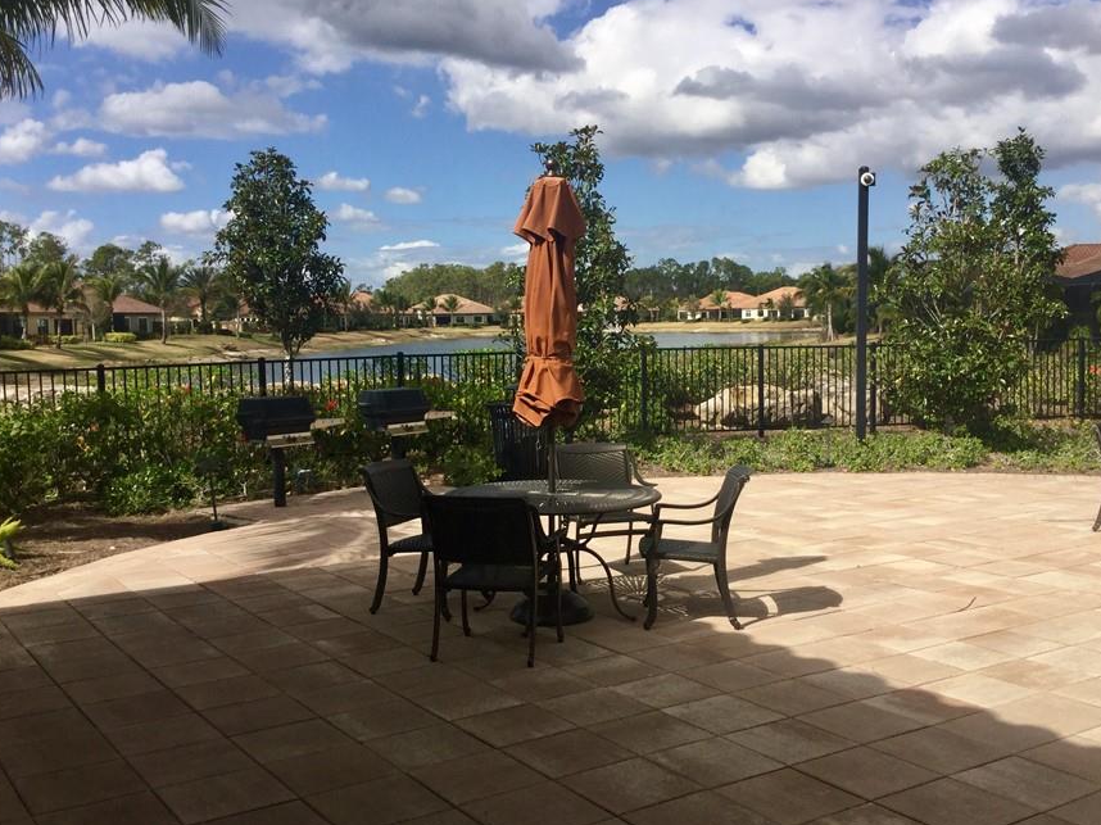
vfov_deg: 38.6
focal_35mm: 37
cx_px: 597
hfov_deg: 50.1
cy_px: 431
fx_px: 1176
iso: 25
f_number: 2.4
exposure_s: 1/1404
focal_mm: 3.3
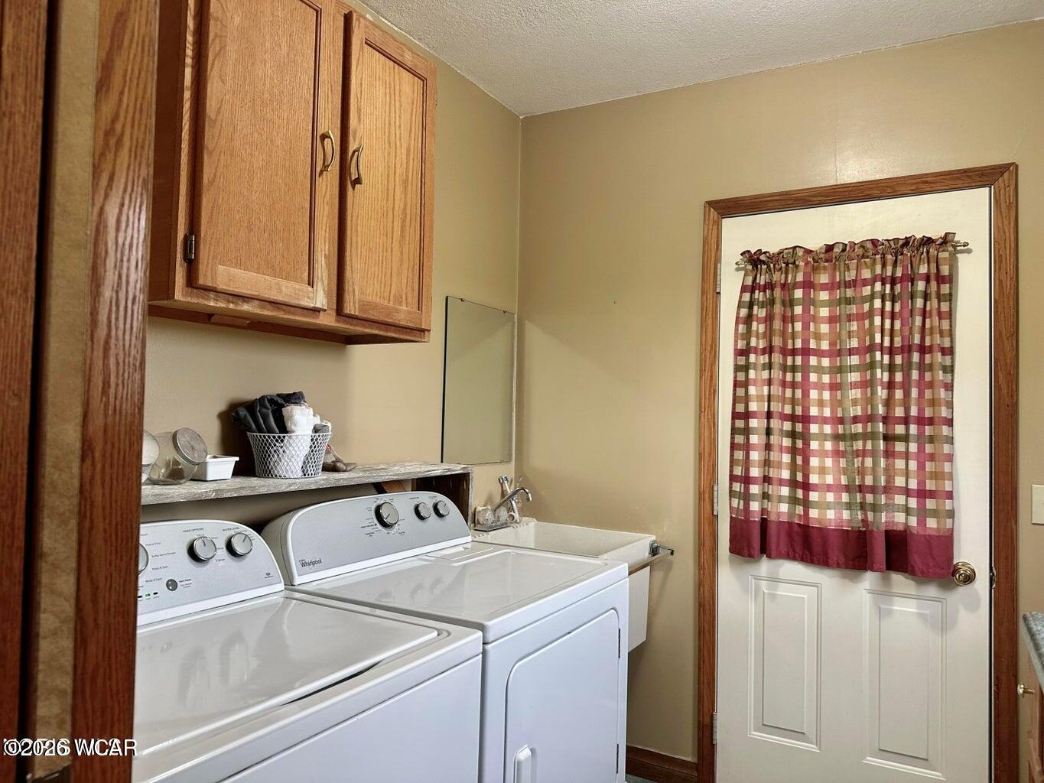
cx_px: 522
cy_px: 392
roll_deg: -0.9
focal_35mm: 24
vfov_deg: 56.8
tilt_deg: +2.2
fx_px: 724
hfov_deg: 71.6
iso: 125
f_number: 1.78
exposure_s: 1/60
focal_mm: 6.86
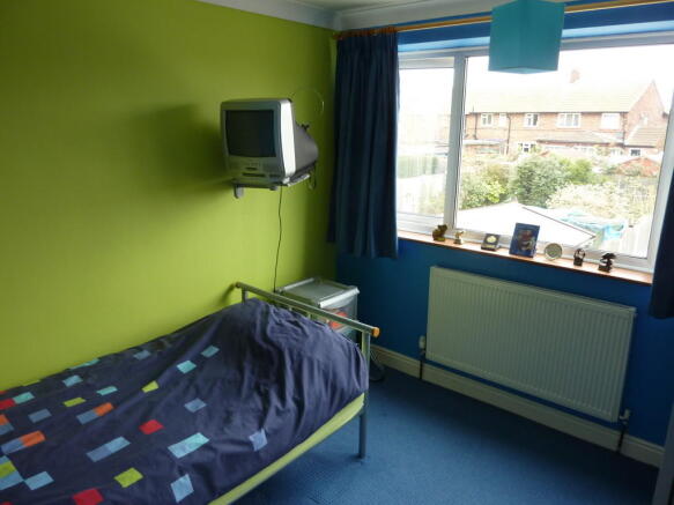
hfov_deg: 69.4
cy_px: 252
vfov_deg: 54.9
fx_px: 487
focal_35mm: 25
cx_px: 337
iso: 160
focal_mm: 4.1
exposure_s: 1/30
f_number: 3.3
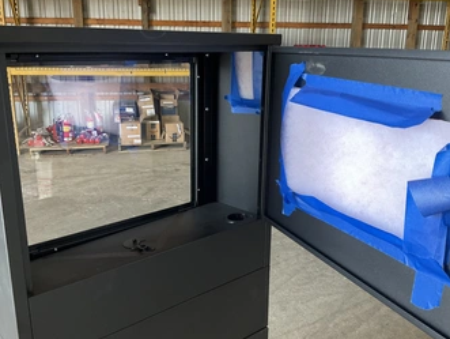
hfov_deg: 52.6
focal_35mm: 35
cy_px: 173
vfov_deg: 40.8
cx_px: 216
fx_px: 455
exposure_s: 1/60
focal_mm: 3
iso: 100
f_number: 1.8
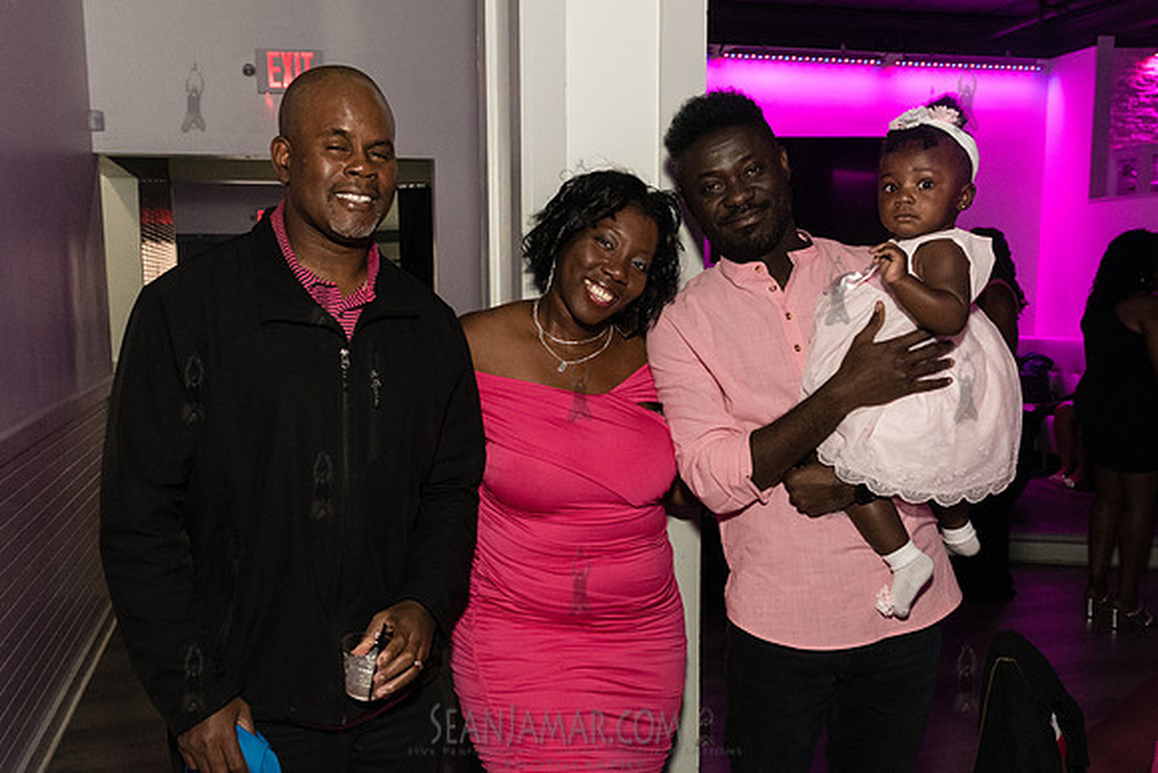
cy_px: 432
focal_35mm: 32
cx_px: 548
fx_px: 1037
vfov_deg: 40.8
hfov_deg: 58.3
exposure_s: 1/200
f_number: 4.5
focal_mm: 24
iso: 4000
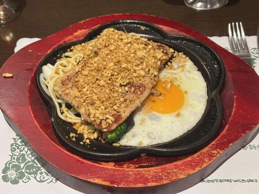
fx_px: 359
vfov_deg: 30.3
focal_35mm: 48
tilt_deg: -47.4
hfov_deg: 39.7
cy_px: 97
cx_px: 130
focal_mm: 6.9
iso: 200
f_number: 1.8
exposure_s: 1/60
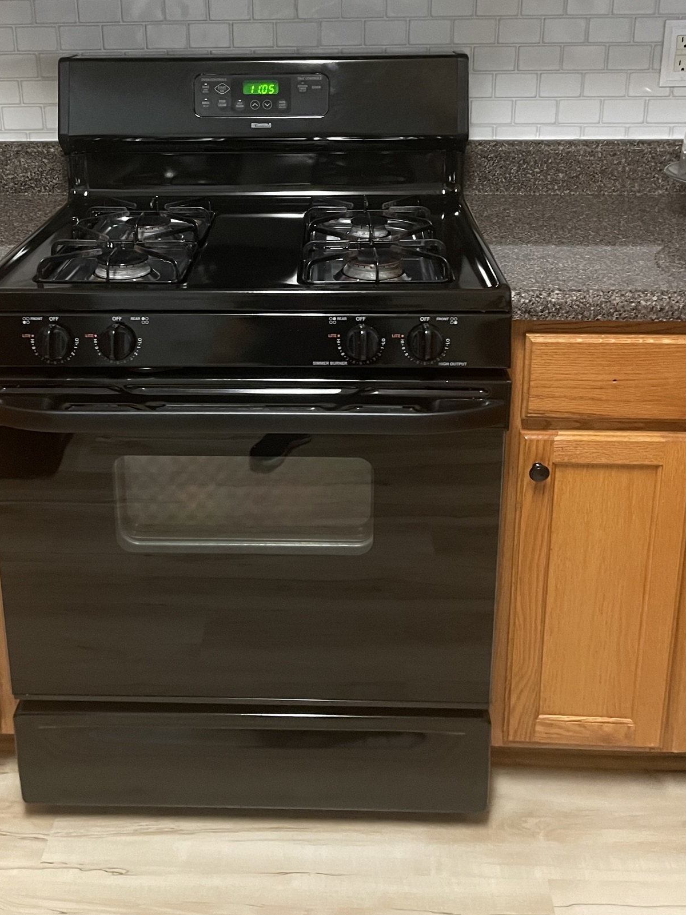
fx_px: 951
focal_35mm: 36
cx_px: 291
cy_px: 273
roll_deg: +1.1
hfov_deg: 39.6
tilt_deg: -18.3
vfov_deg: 50.0
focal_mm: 5.1
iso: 800
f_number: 1.6
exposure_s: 1/30
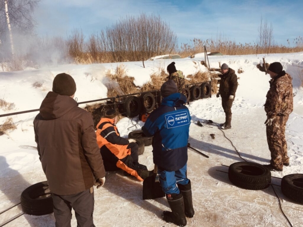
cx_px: 152
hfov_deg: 61.7
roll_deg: +2.9
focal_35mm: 29
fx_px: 254
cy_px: 114
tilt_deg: -11.0
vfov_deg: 48.2
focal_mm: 4.15
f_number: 2.2
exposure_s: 1/3344
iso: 25
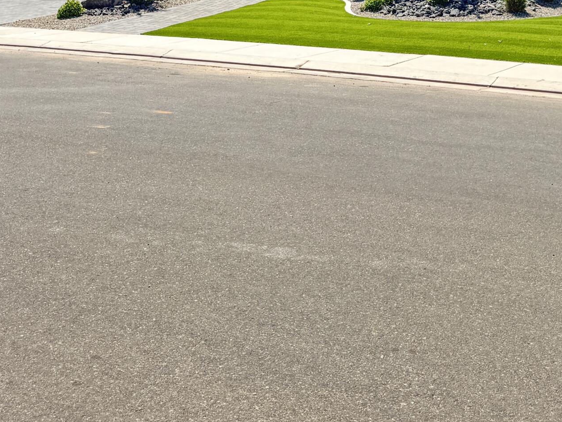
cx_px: 309
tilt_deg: -0.1
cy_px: -42
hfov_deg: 33.8
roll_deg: +0.1
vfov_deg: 24.0
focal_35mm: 57
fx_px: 925
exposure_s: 1/730
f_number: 1.78
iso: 80
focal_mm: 6.76
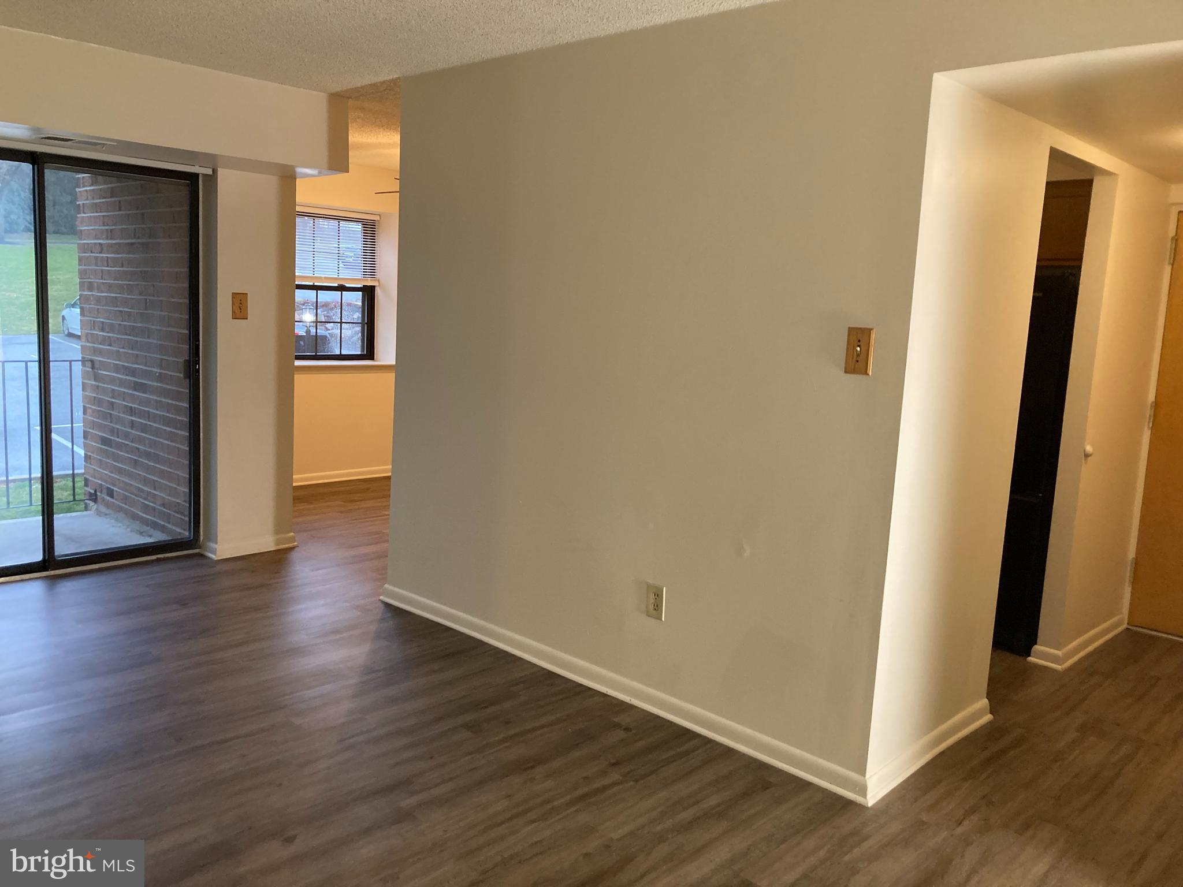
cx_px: 592
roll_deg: -2.2
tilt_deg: -6.3
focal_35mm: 28
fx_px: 957
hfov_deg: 63.4
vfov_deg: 49.7
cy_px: 444
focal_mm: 3.99
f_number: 1.8
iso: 200
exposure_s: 1/60
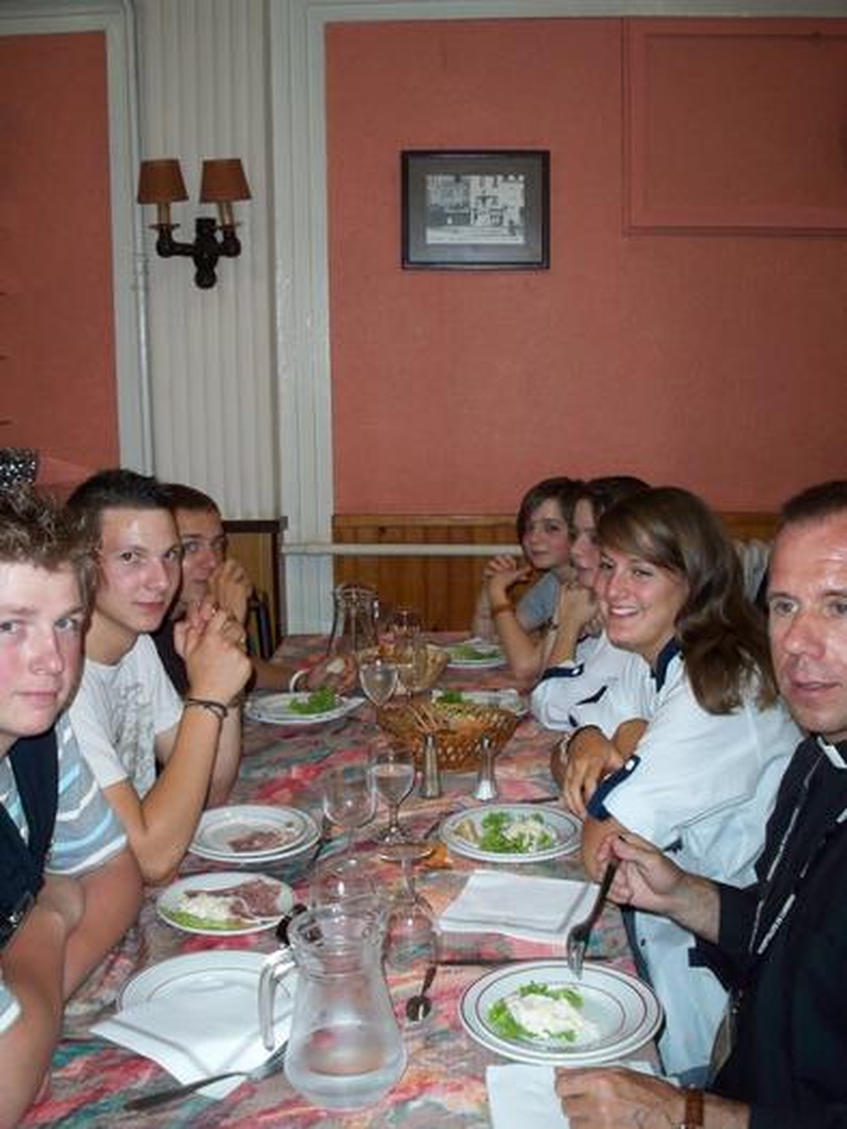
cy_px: 564
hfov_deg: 38.7
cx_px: 424
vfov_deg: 50.1
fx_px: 1207
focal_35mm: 37
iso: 200
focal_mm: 7.9
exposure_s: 1/30
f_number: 3.4
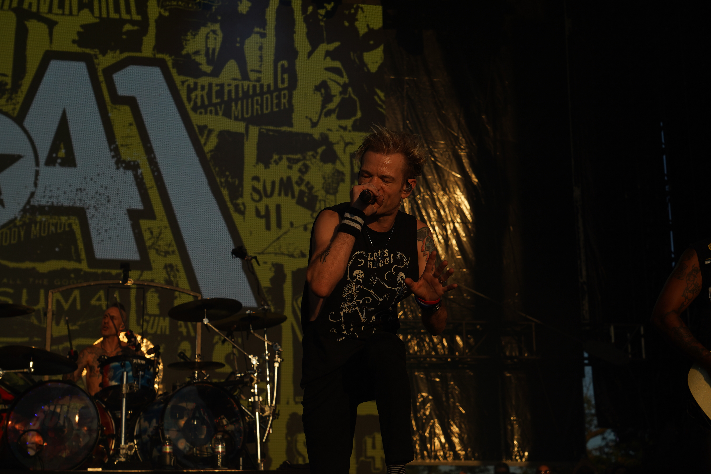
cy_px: 237
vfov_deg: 20.3
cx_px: 356
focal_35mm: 67
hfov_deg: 30.1
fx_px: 1323
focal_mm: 67
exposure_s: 1/800
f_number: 8
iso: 100
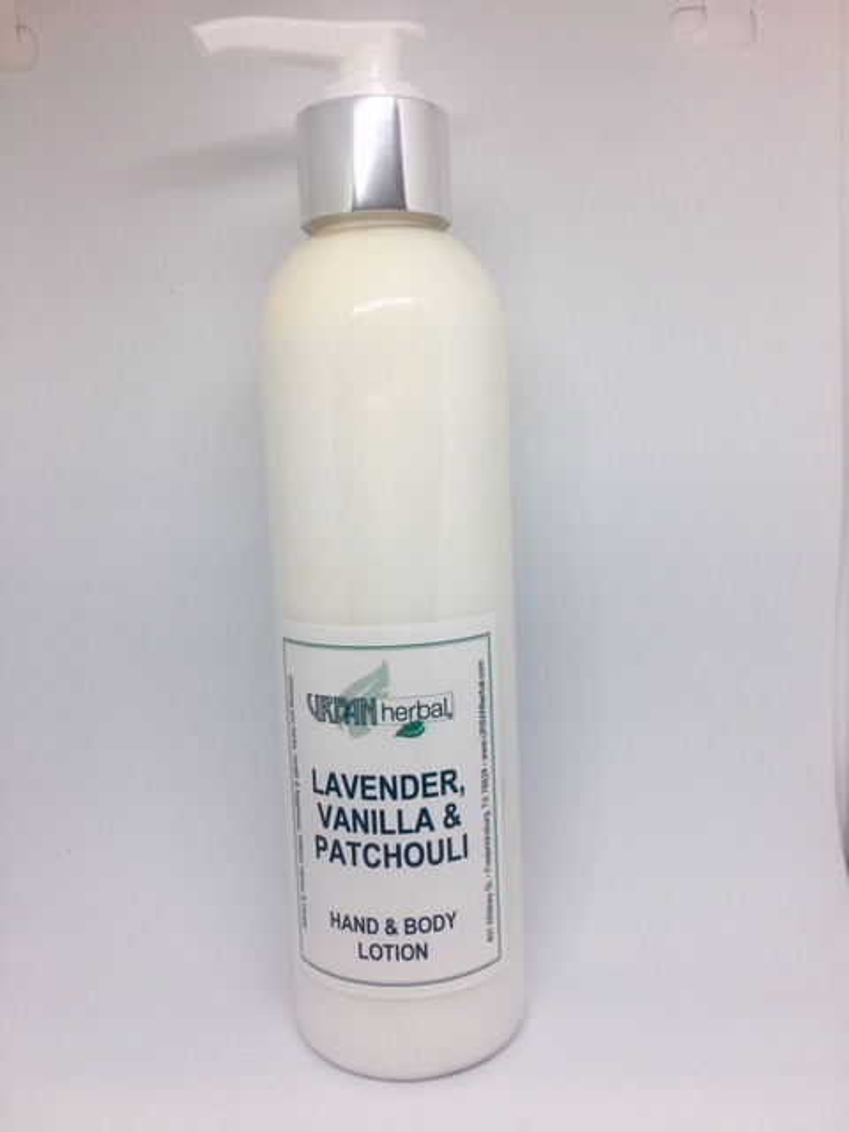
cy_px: 566
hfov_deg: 48.2
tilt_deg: -7.1
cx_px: 424
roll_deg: +1.1
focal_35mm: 29
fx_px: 948
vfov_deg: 61.7
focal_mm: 4.15
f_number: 2.2
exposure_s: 1/120
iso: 25
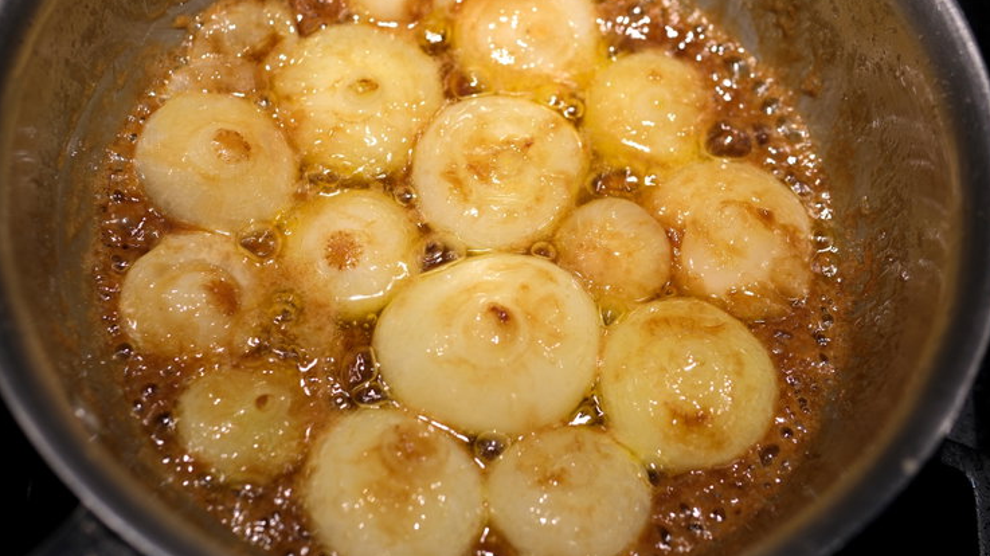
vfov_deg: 24.9
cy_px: 274
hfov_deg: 42.9
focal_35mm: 48
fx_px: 1260
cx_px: 498
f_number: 2.8
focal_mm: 30
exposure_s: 1/45
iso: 125
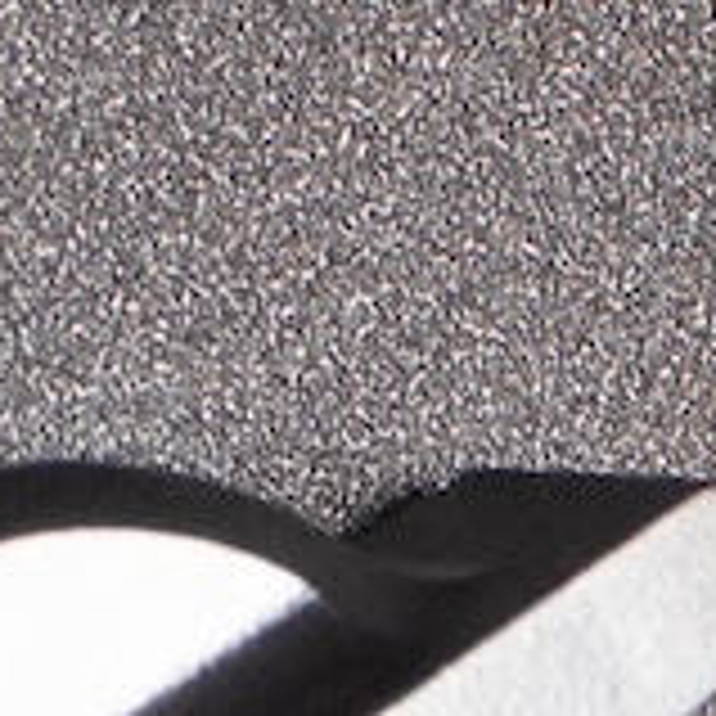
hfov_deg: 5.2
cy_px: 1412
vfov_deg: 5.2
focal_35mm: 332
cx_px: 1196
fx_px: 7773
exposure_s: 1/40
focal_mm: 35
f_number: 5.6
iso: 400
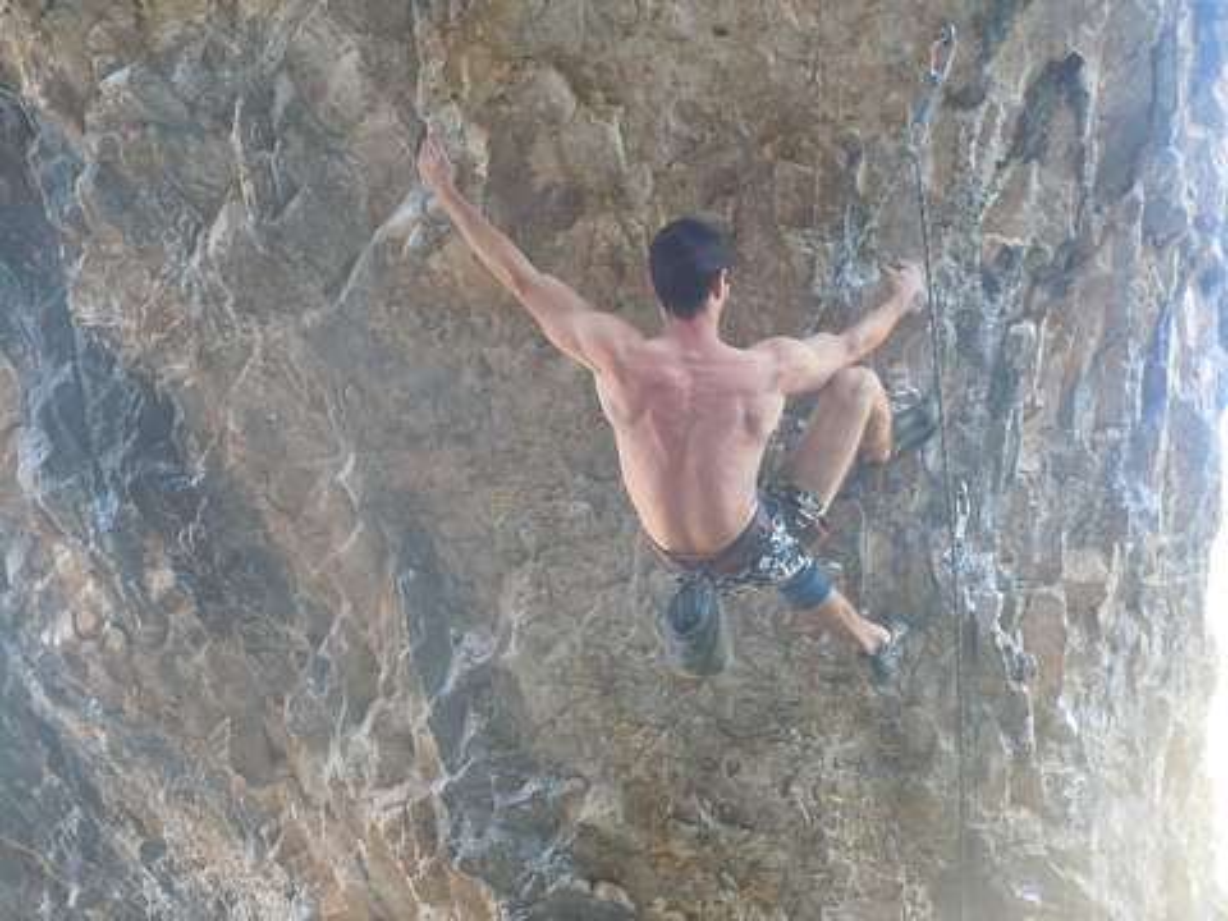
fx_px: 3086
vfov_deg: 17.0
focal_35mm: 87
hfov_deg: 22.5
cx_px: 614
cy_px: 460
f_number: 5.3
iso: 400
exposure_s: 1/50
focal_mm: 15.6
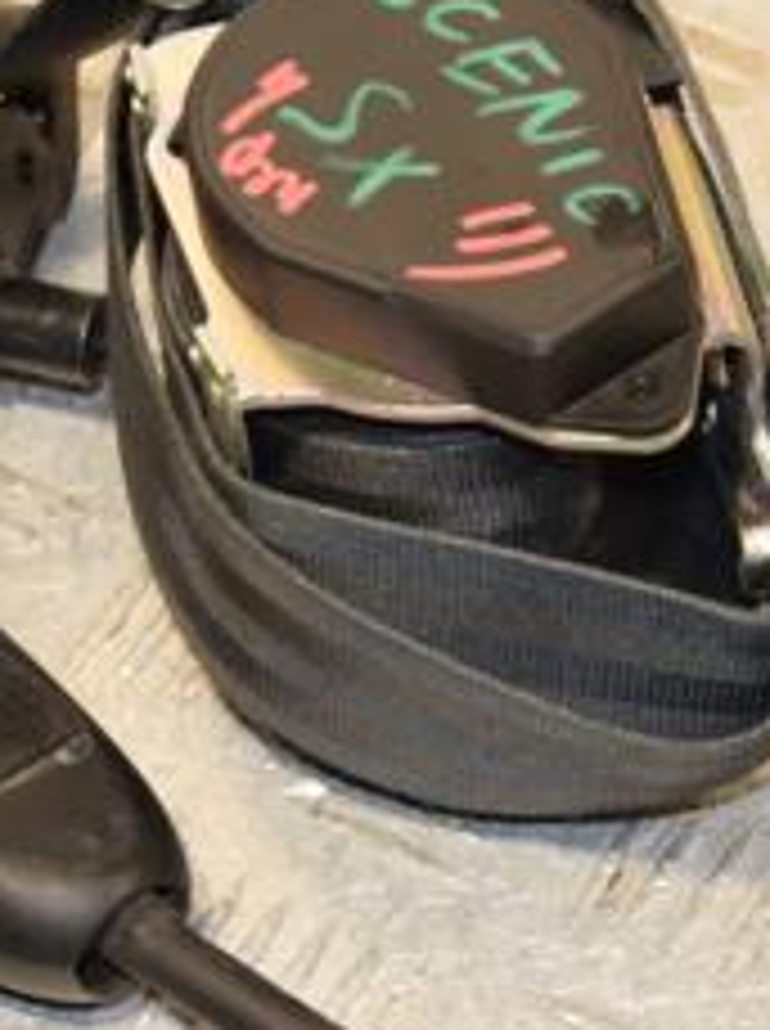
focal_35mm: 159
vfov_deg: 12.4
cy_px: 661
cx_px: 554
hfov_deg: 9.3
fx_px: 4729
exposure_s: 1/200
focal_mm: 42
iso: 800
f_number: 7.1
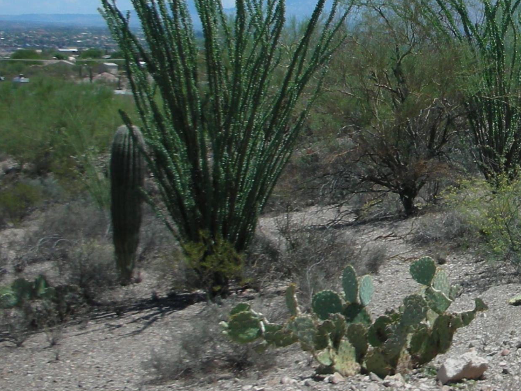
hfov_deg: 22.0
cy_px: 73
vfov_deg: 17.2
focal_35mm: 85
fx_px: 1279
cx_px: 538
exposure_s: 1/146
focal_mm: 5.8
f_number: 8.5
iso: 50
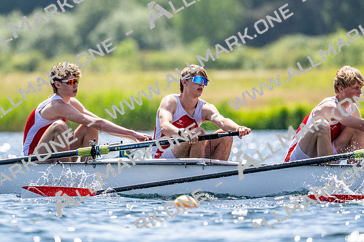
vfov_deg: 2.3
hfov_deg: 3.4
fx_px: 6063
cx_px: 182
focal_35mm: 600
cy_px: 121
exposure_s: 1/2500
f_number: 4.5
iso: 280
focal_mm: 400
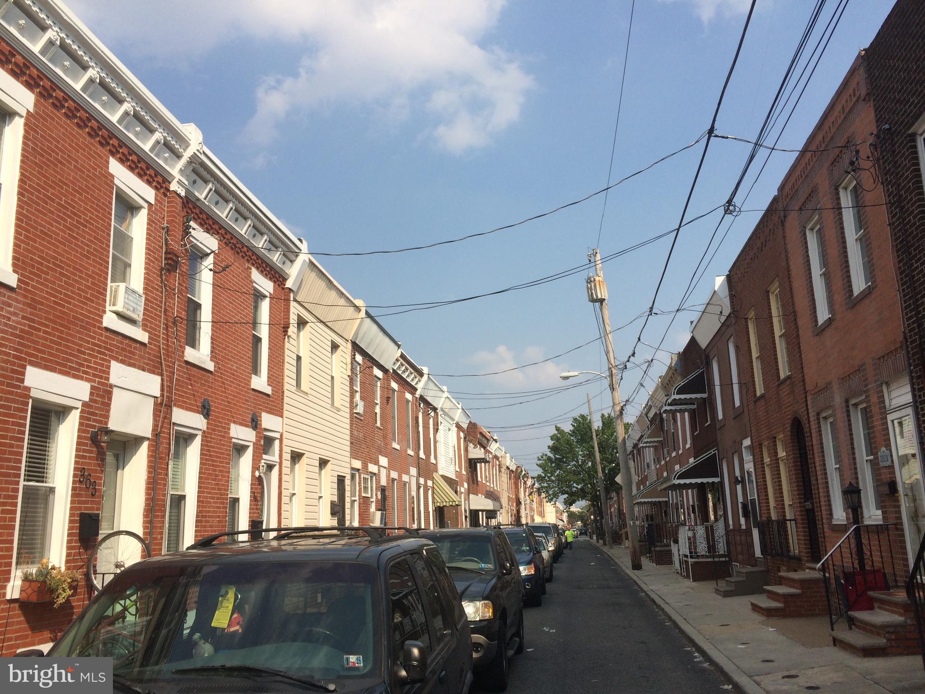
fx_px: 775
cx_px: 462
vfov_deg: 48.2
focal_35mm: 29
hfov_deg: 61.7
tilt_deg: +11.5
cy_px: 347
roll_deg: +2.6
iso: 32
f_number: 2.2
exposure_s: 1/2740
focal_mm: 4.15
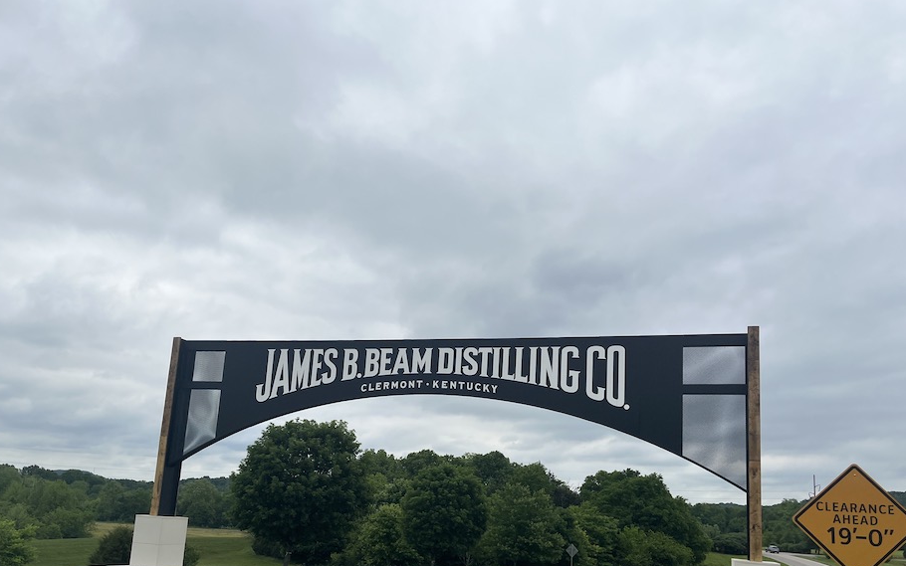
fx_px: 766
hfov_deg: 61.1
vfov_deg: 40.2
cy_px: 372
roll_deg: -3.8
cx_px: 402
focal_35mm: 31
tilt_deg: +9.8
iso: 50
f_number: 1.6
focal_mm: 5.1
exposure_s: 1/4854
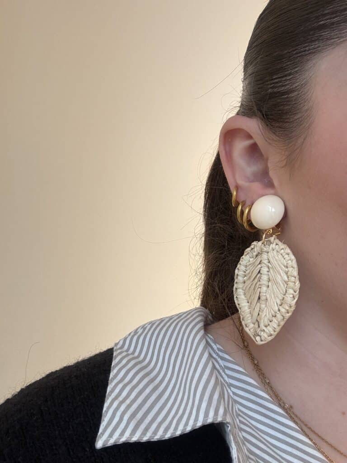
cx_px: 174
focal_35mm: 30
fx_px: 401
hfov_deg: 46.8
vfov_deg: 60.0
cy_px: 232
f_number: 1.9
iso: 64
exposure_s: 1/100
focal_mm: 2.69
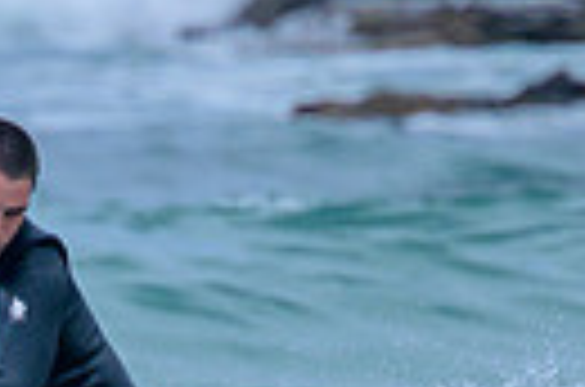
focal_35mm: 2873
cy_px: 830
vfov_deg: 0.5
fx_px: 46572
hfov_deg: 0.7
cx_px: -263
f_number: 8
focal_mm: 560
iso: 450
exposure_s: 1/2000
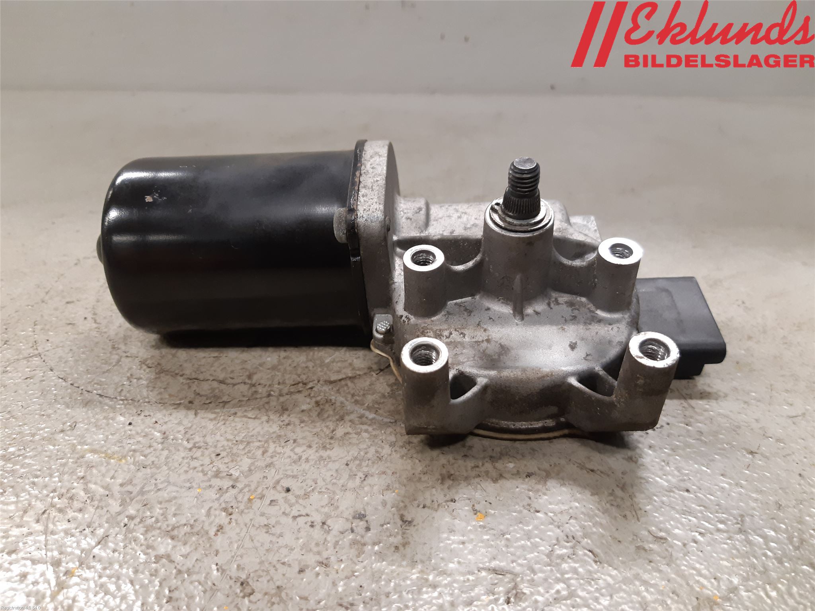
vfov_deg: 53.1
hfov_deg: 67.3
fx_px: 612
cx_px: 408
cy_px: 306
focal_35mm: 26
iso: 160
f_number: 1.7
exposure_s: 1/50
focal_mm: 3.93
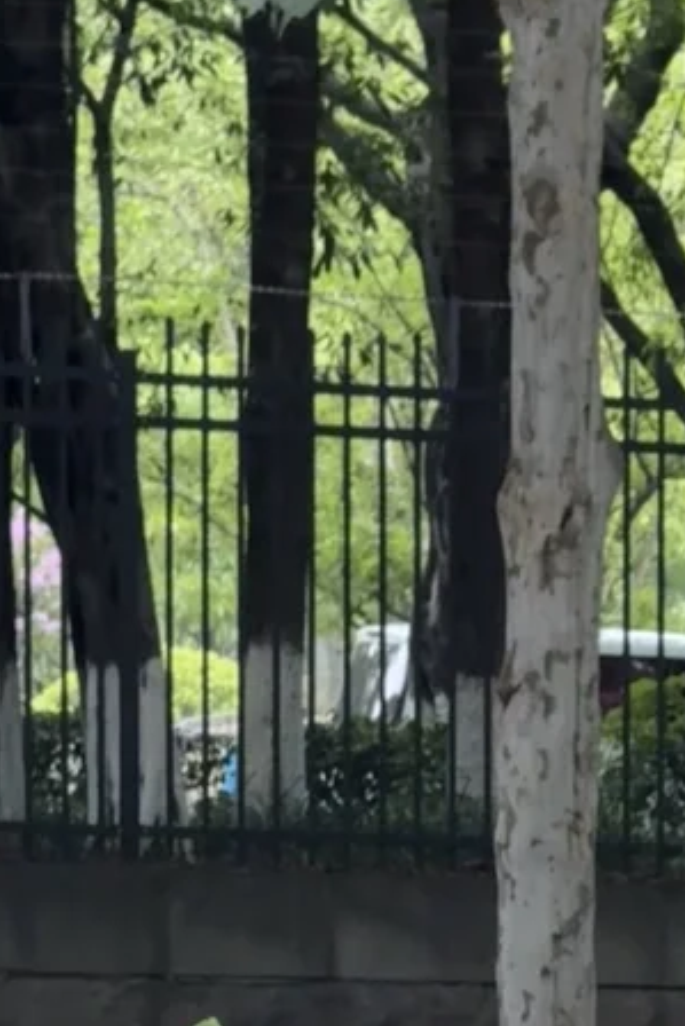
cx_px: 921
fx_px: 11435
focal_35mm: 401
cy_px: 1621
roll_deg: +0.0
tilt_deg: -3.9
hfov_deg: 3.4
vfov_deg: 5.1
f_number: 2.8
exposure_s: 1/99
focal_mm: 15.66
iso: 100
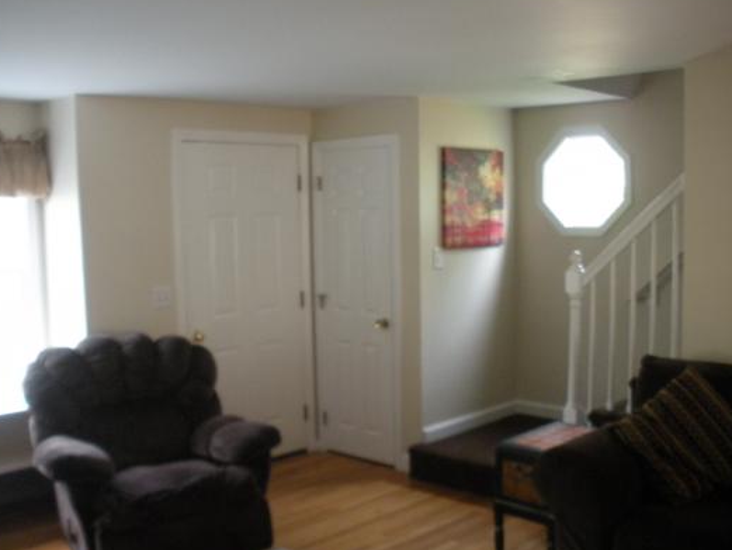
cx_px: 364
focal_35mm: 39
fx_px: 825
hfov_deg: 47.9
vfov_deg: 36.8
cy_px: 291
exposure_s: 1/33
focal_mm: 6.3
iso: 400
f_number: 3.5
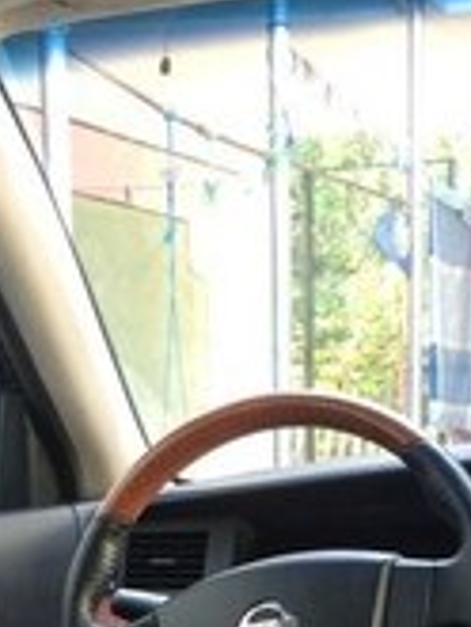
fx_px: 1576
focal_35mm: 87
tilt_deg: -19.8
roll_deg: +3.6
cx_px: 292
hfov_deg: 17.0
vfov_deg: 19.6
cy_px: 931
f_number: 2.2
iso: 50
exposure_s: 1/33
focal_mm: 4.15
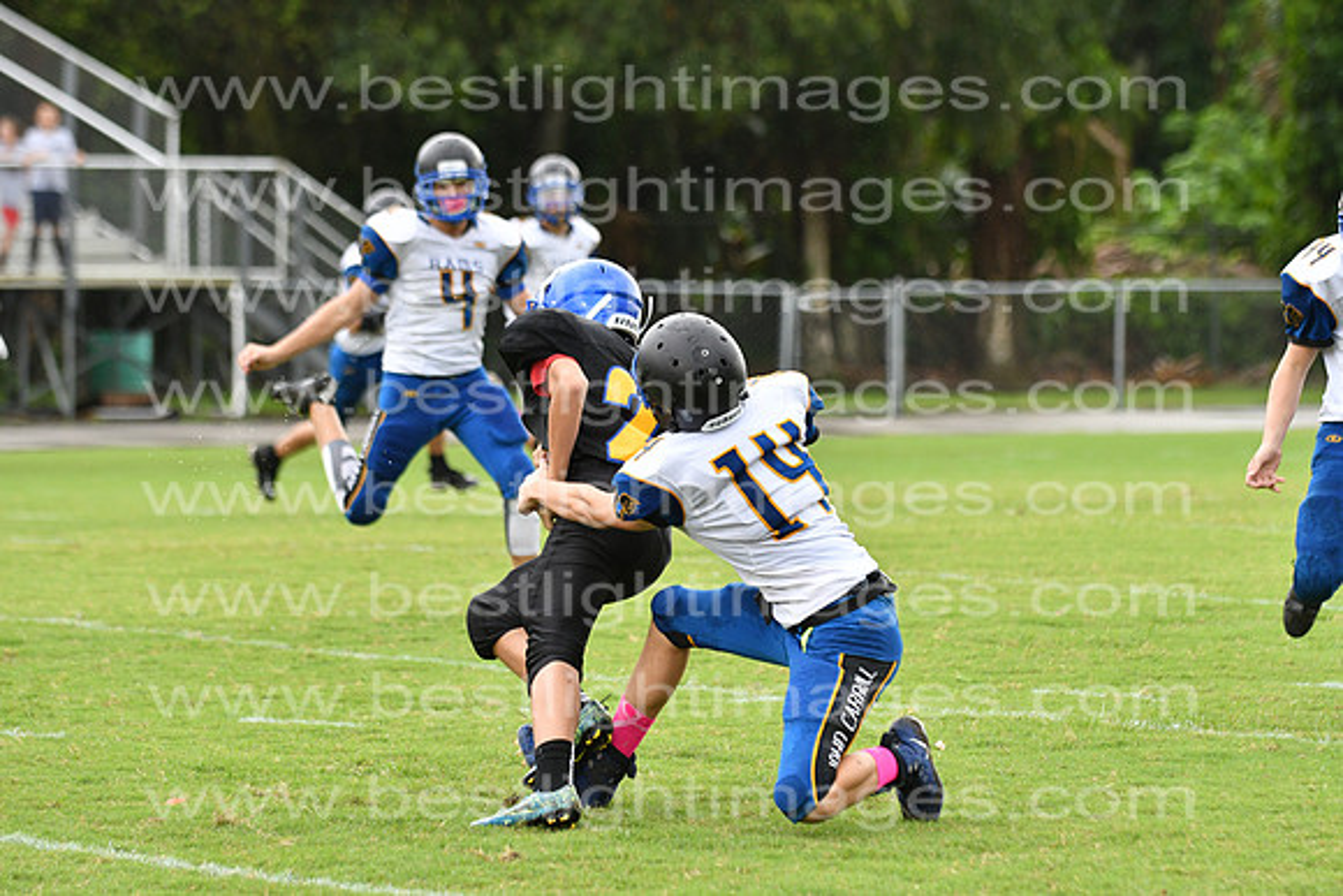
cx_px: 672
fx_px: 7836
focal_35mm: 210
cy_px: 448
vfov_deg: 6.5
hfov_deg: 9.8
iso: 800
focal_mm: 140
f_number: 3.5
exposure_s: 1/1600
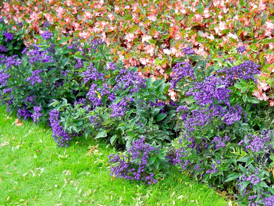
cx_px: 137
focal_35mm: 30
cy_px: 103
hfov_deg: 59.9
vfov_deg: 46.8
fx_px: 238
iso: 160
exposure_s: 1/70
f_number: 3.5
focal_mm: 5.4
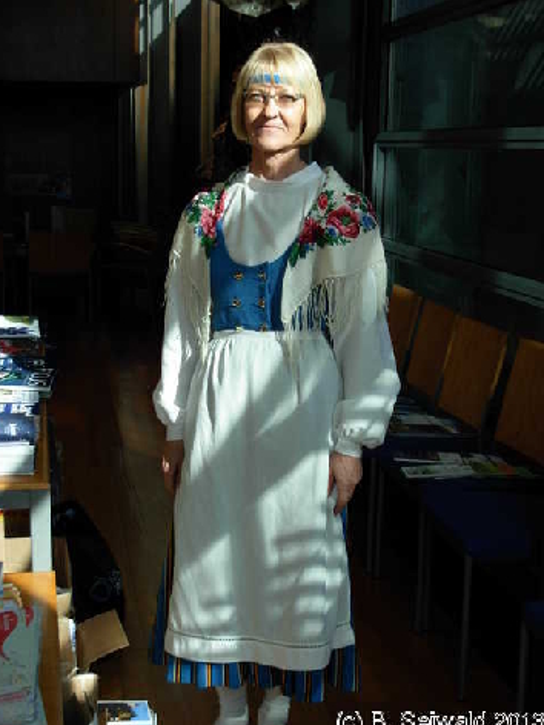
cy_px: 367
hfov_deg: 24.8
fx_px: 1236
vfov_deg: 32.7
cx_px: 270
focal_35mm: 59
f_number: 3.3
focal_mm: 9.5
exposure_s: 1/140
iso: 79
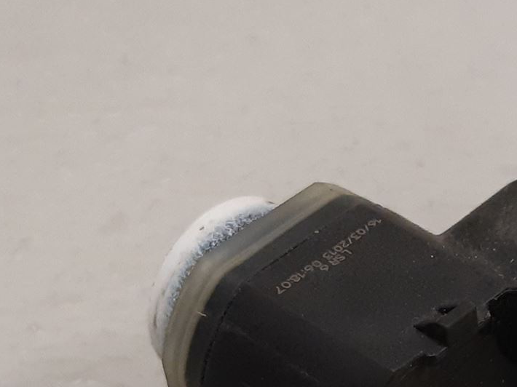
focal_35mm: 75
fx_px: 1120
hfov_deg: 25.3
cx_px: 448
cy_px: 393
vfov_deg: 19.1
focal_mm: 3.93
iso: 200
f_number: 1.7
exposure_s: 1/50
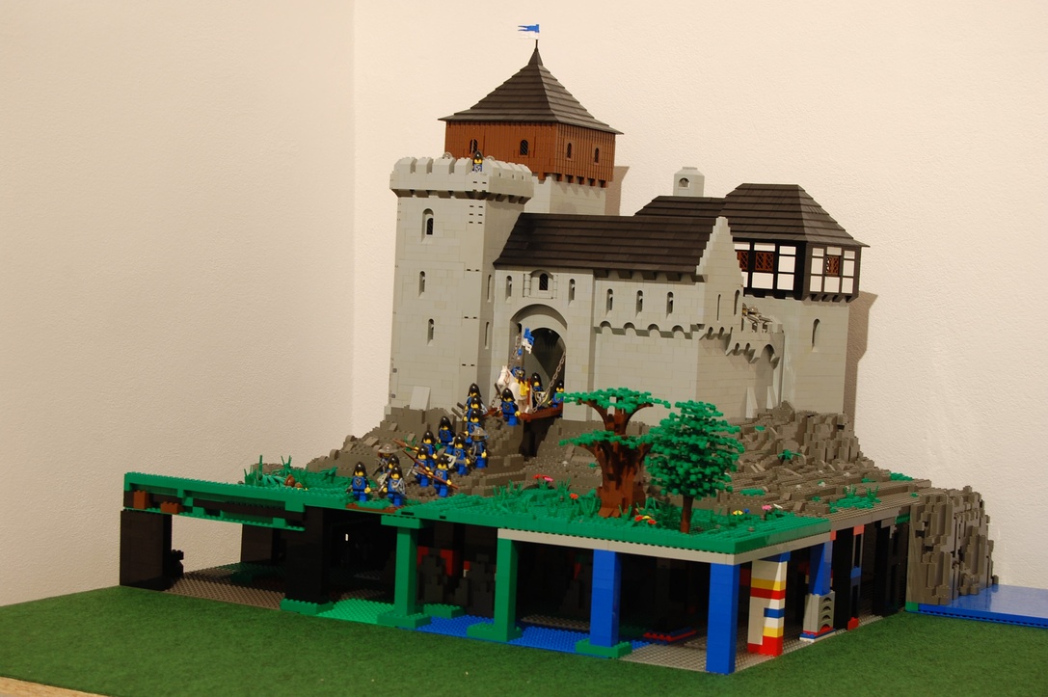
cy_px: 348
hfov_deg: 29.9
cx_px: 524
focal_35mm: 68
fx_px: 1963
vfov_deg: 20.1
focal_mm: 45
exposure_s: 1/2
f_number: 8
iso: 200
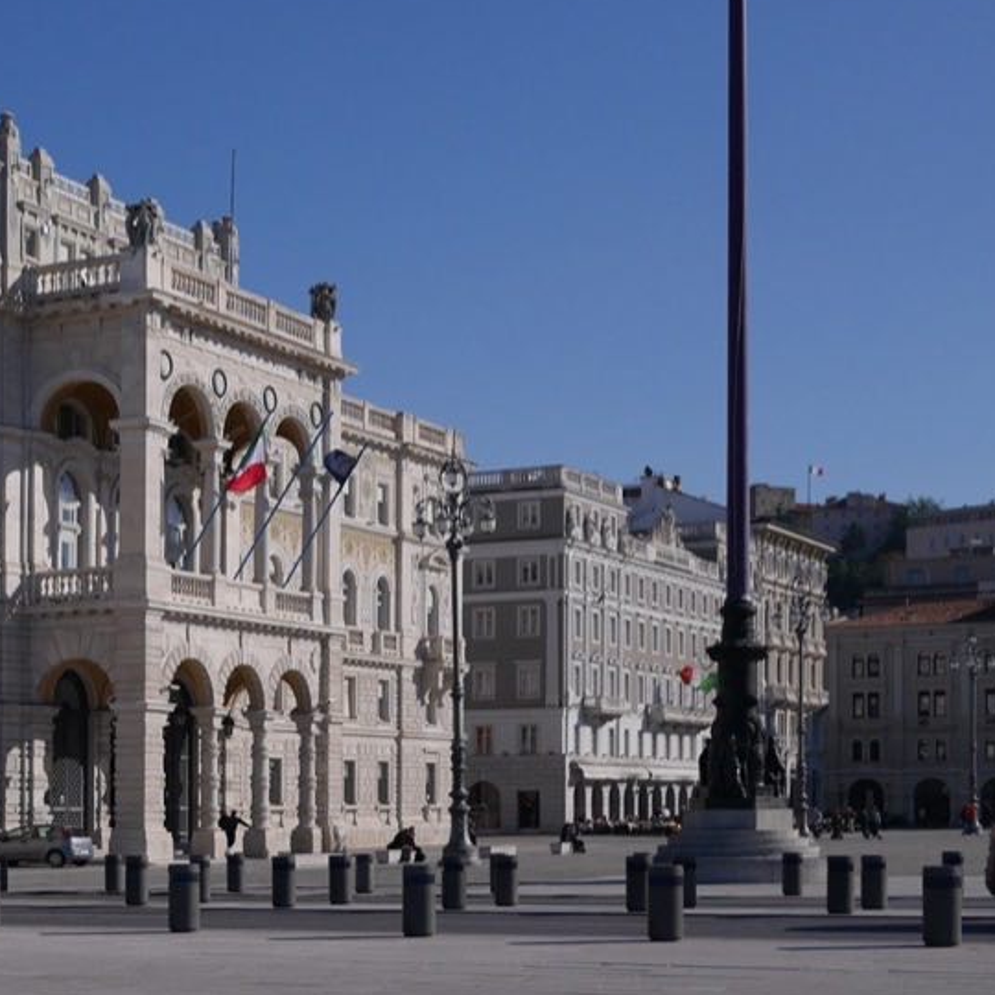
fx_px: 2341
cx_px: 15
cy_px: 261
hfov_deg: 23.1
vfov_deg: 23.8
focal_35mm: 72
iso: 200
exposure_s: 1/4000
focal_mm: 20
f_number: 4
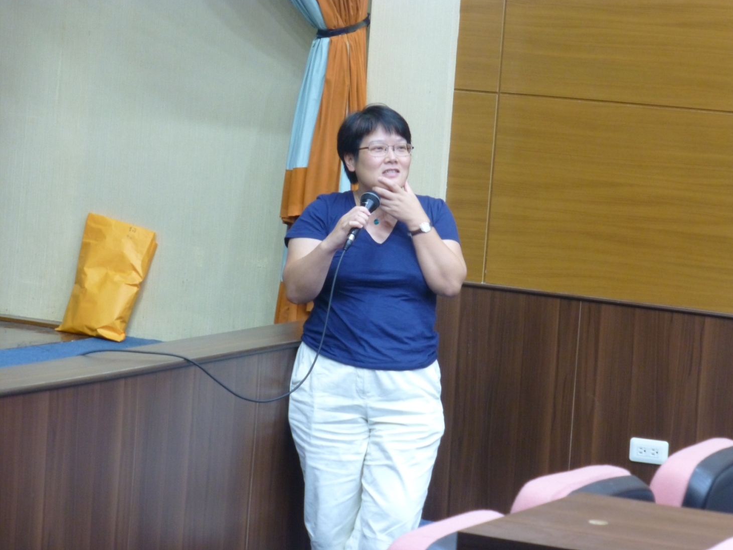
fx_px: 2923
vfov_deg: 10.8
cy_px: 273
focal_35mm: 138
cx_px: 369
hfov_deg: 14.3
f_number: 5.4
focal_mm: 24.4
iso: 400
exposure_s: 1/4
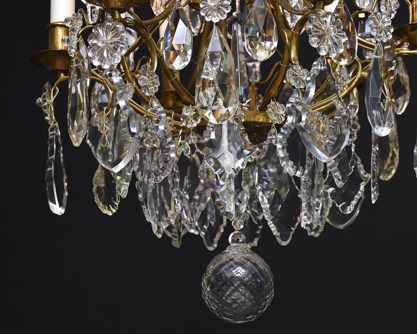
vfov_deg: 13.2
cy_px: 150
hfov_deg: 16.4
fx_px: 1444
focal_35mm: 117
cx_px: 247
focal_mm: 56
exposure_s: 1/160
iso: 640
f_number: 4.8
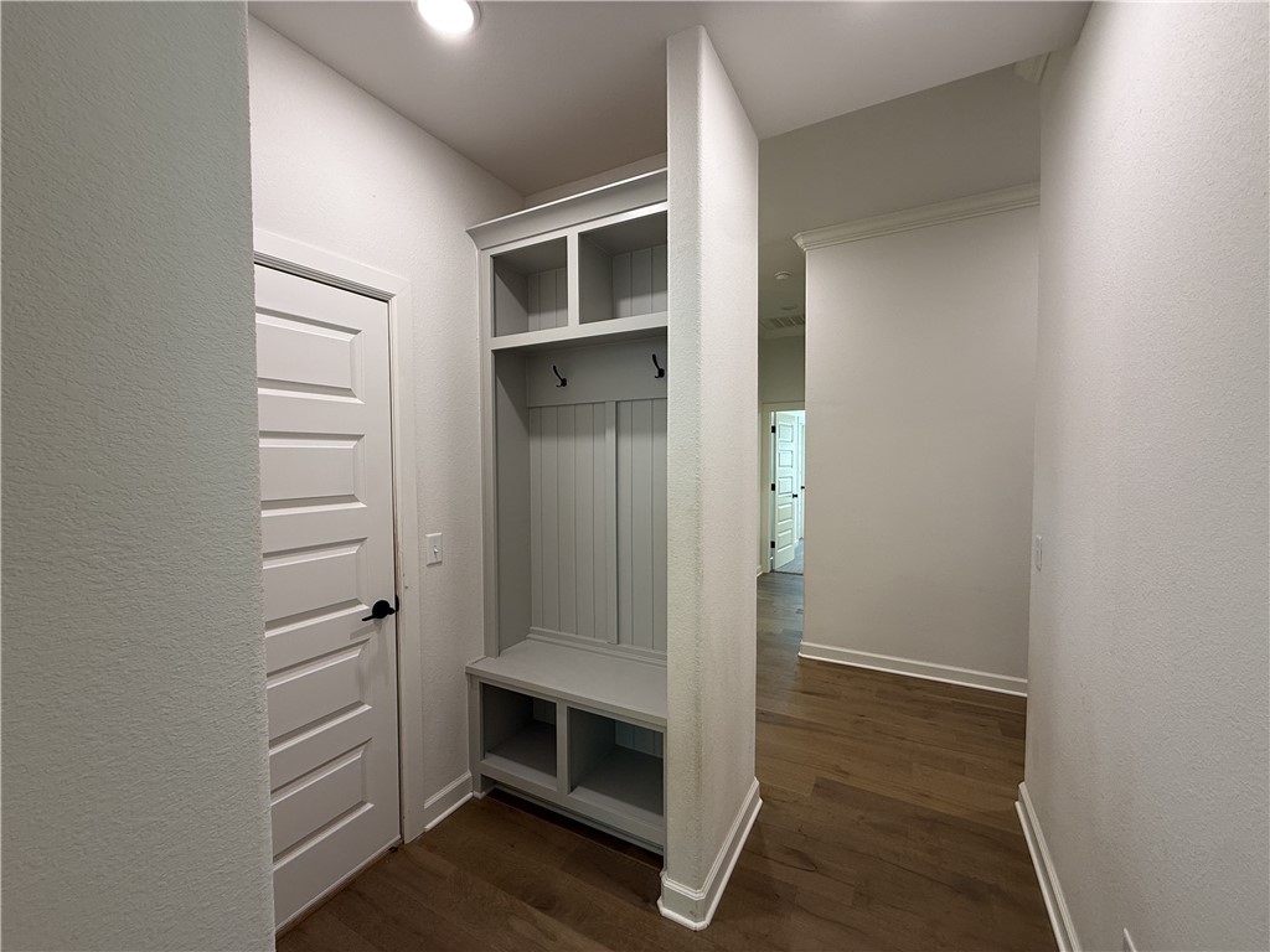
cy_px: 476
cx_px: 635
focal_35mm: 14
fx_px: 514
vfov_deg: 85.7
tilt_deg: -1.4
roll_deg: +0.2
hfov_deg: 102.1
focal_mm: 2.22
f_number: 2.2
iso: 80
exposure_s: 1/30
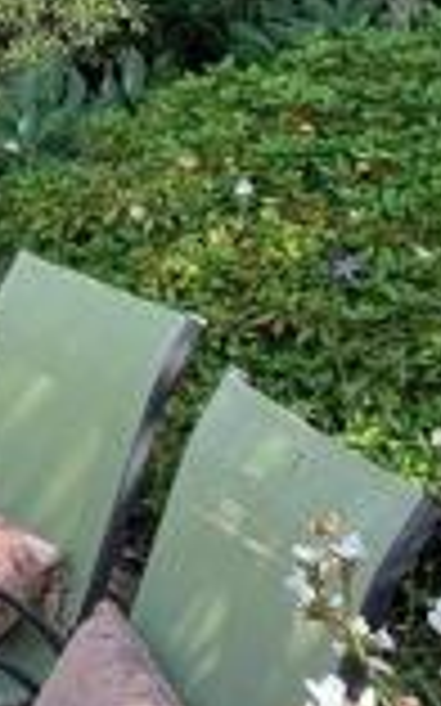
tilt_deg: -5.3
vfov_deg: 20.0
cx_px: -664
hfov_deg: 10.7
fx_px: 1963
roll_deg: -2.4
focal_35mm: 102
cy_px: 79
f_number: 1.8
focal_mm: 4.25
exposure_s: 1/371
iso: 25
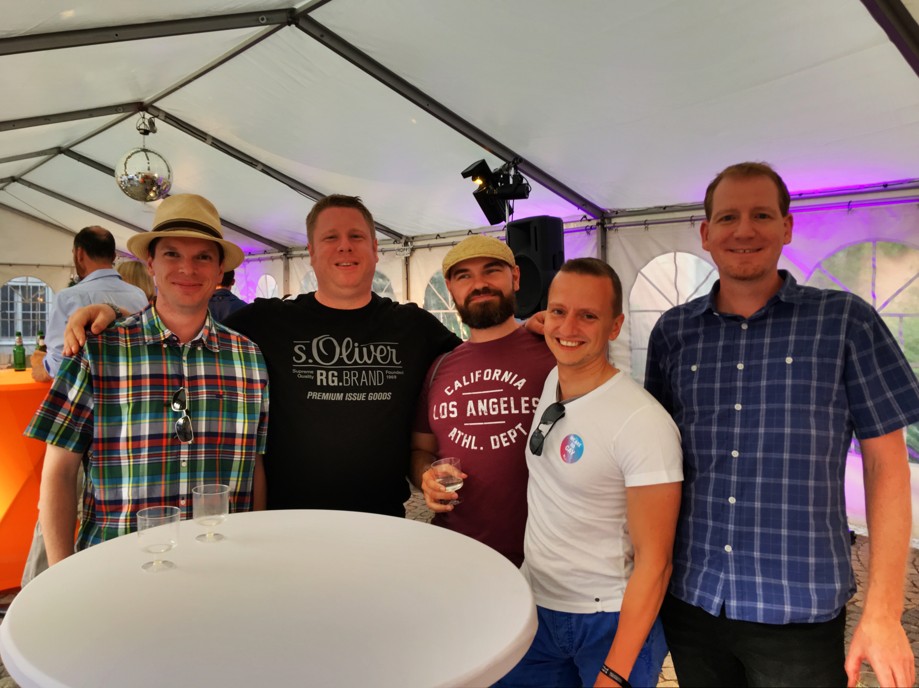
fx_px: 769
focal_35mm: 29
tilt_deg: -0.6
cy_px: 344
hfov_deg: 61.7
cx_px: 460
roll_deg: -0.1
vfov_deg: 48.2
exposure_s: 1/100
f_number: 2.2
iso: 40
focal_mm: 4.15
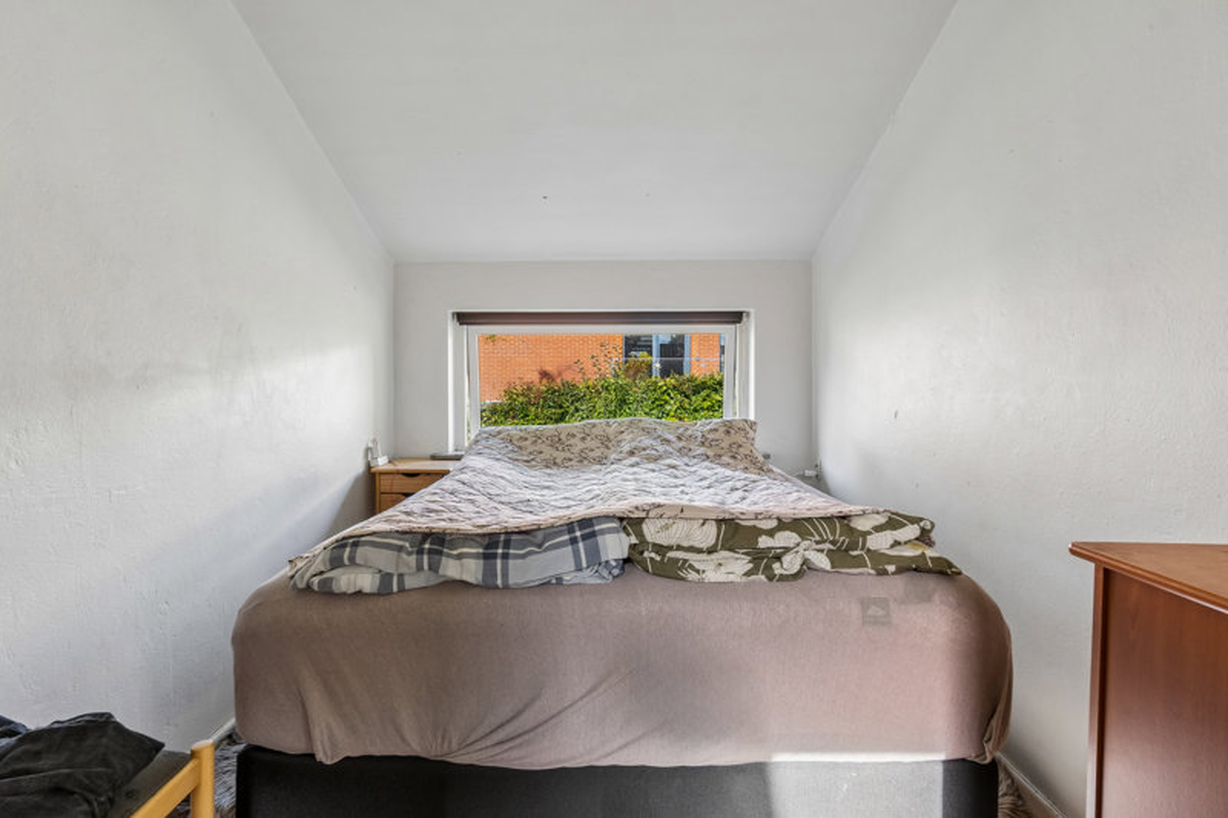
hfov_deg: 90.0
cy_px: 409
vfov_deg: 67.4
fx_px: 614
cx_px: 614
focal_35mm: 18
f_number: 8
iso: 200
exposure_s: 1/25
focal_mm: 12
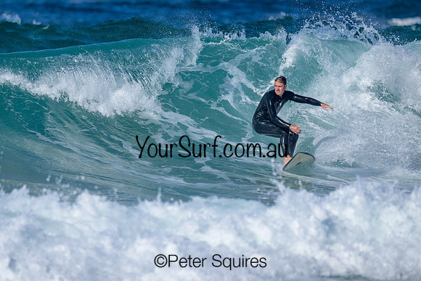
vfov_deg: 1.2
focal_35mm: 1103
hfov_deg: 1.9
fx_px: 12899
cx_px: 155
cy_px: 147
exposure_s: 1/2000
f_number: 6.3
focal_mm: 800
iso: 200
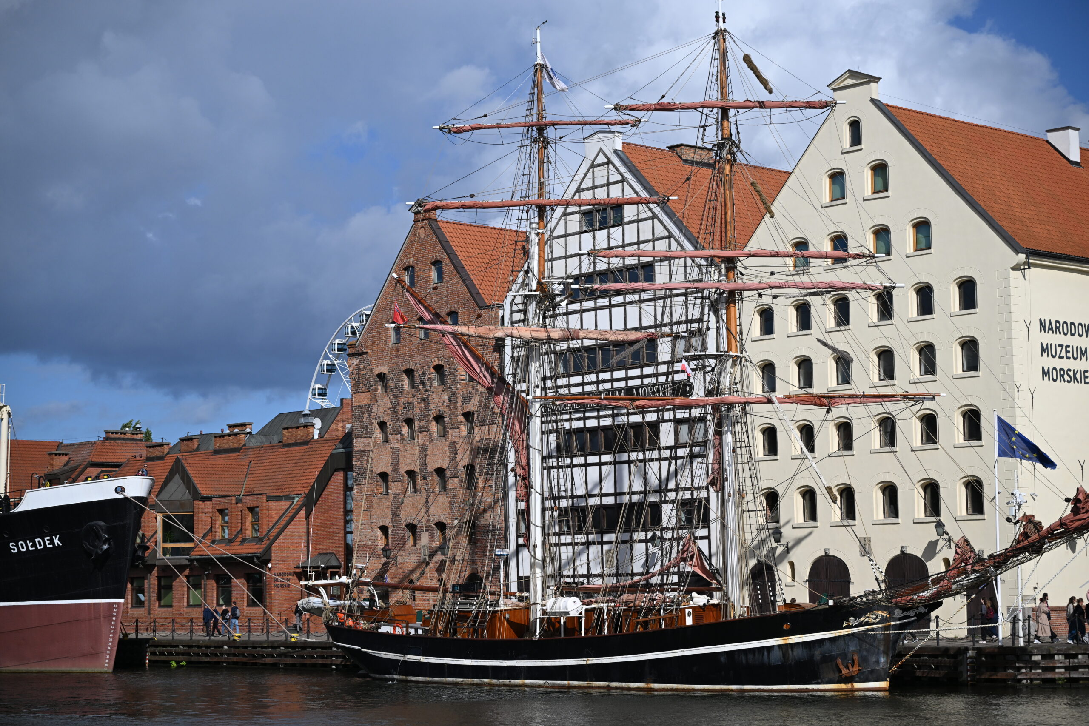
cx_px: 544
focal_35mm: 68
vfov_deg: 20.0
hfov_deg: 29.7
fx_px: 2057
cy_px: 363
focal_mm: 68
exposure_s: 1/8000
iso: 400
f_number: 4
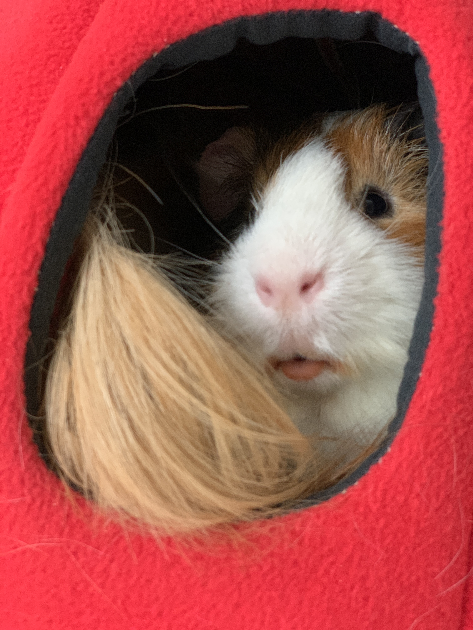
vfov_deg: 36.8
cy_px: 315
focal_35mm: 52
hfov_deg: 28.0
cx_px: 236
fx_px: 947
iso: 250
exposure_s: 1/60
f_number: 2.4
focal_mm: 6
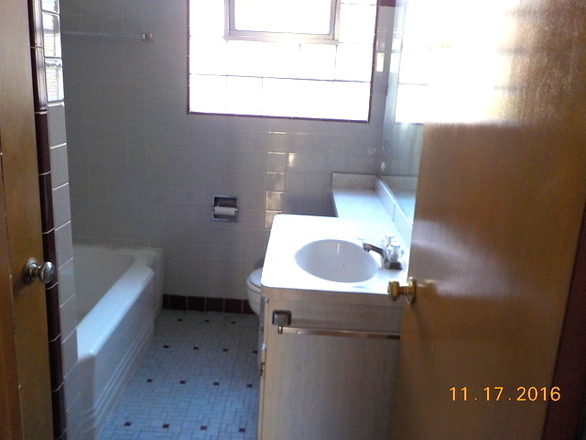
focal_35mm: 30
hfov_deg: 60.0
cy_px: 220
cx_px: 293
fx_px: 508
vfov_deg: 46.8
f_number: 3.3
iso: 360
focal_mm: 4.1
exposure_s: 1/30
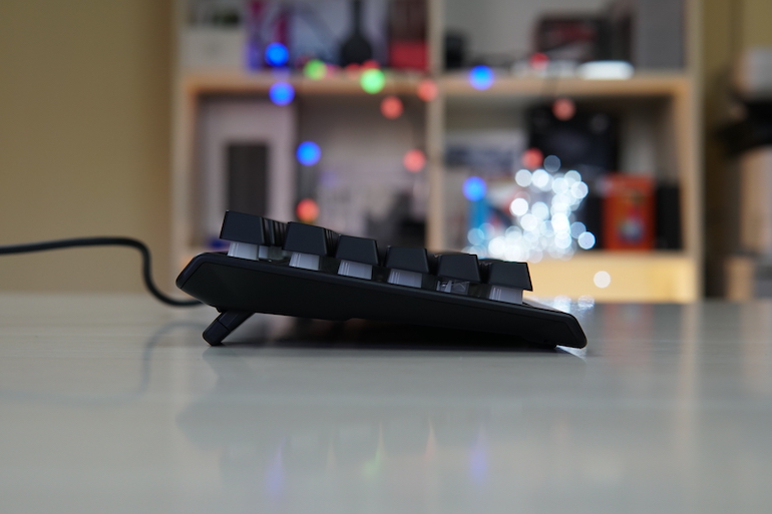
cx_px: 386
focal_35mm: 45
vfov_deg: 29.9
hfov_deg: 43.6
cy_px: 257
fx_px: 965
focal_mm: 30
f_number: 4
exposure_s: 1/60
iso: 320
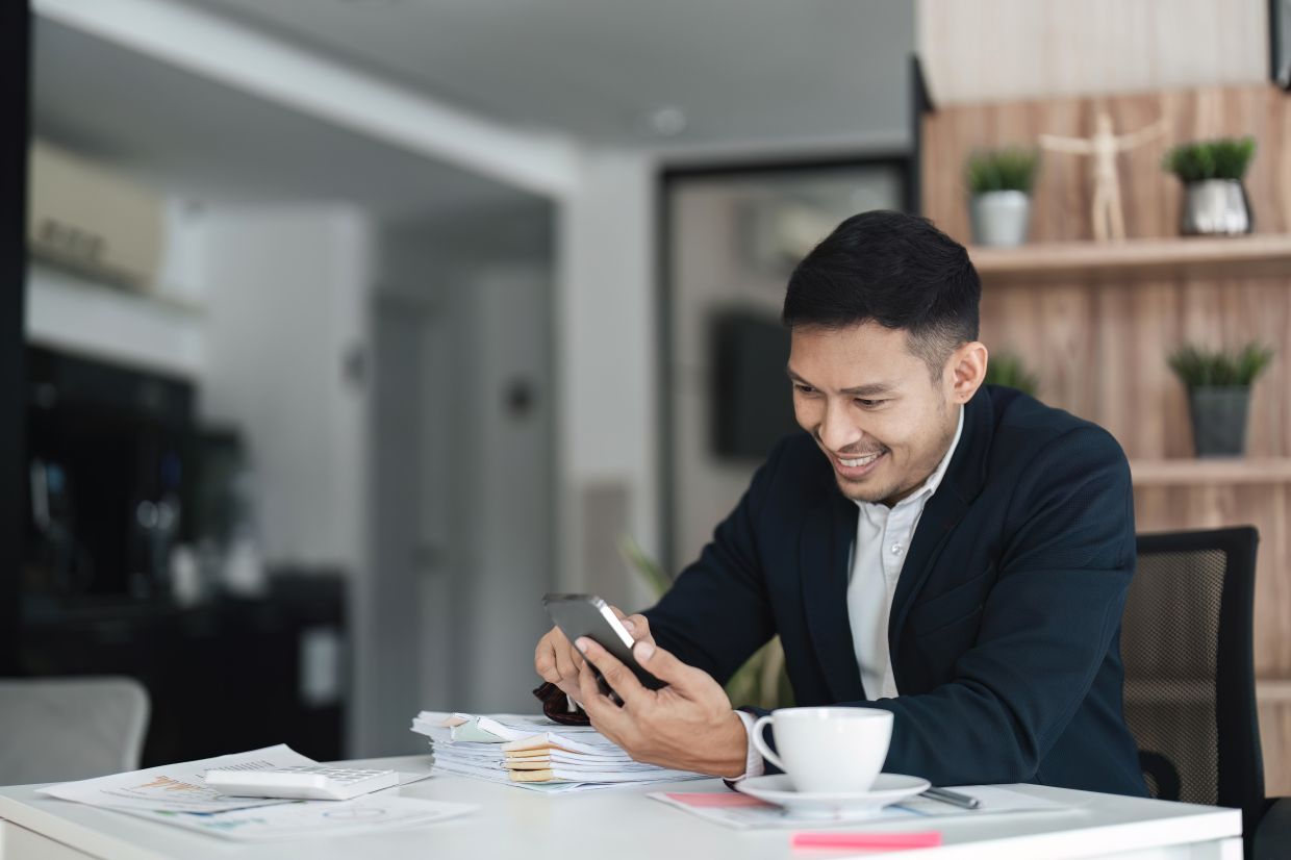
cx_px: 646
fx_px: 1792
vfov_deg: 27.0
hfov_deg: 39.6
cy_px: 430
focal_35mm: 50
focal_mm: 50
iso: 160
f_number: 1.2
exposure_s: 1/200
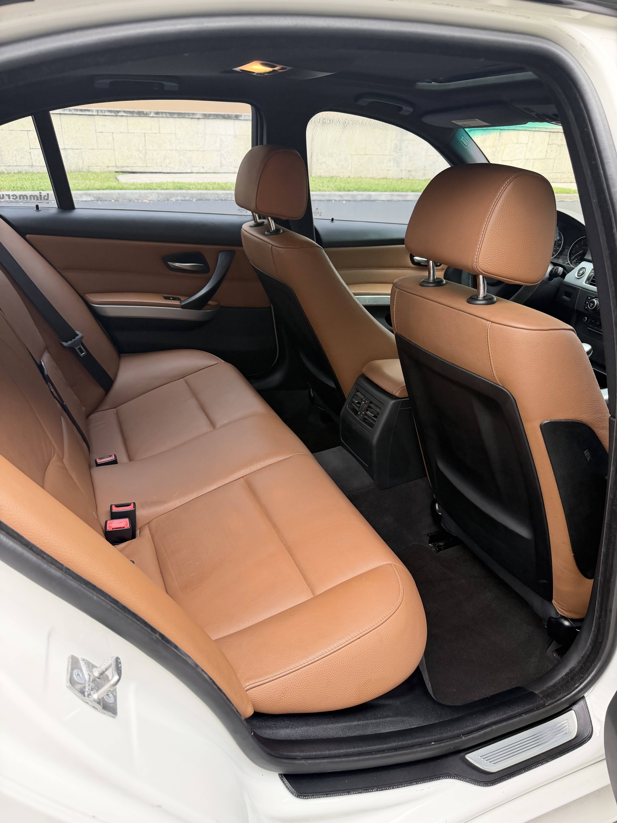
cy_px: 412
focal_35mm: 24
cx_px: 308
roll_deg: -1.1
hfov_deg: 56.8
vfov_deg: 71.6
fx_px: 570
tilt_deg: -27.1
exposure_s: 1/121
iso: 200
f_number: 1.78
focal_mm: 6.76
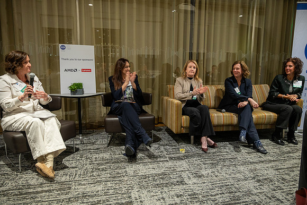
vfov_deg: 51.6
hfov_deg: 71.9
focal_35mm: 25
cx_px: 158
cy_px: 103
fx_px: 211
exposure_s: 1/50
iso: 1600
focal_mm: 24
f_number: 4
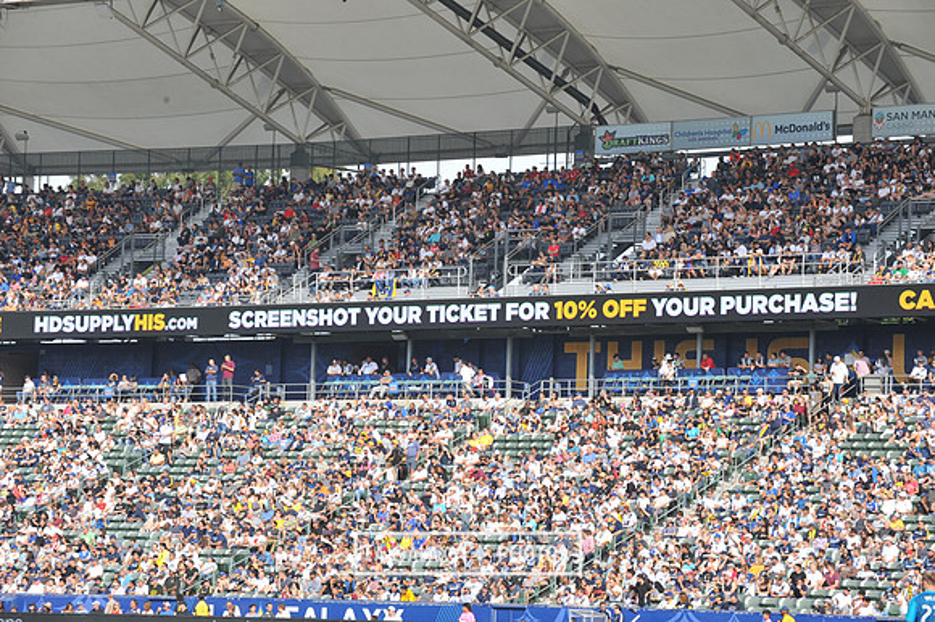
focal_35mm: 130
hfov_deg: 15.8
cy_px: 311
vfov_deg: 10.5
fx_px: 3374
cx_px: 468
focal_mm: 130
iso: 500
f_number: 10
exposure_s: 1/400
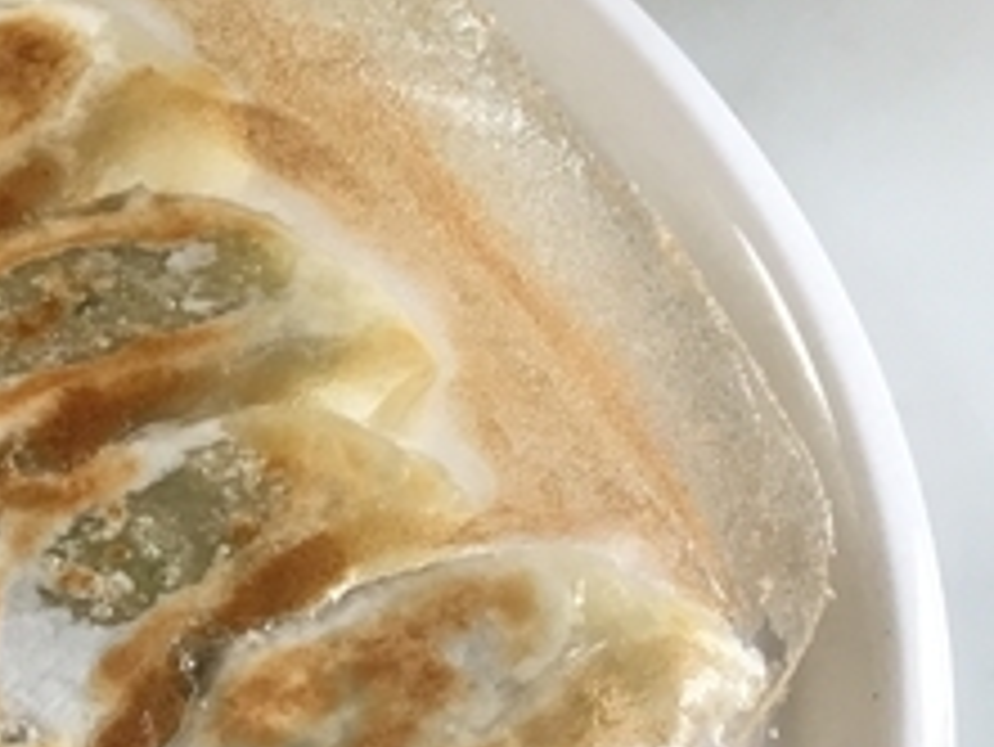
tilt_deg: -58.5
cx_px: -436
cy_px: 716
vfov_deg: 13.9
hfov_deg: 17.1
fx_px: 3017
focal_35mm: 105
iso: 40
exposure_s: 1/33
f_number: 2.2
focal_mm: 4.15
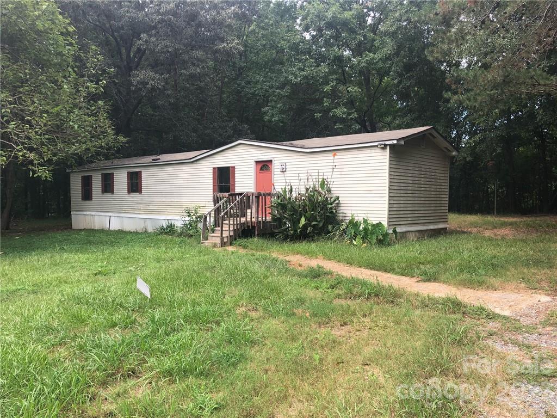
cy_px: 209
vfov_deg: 49.7
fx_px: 451
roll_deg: +0.7
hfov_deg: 63.4
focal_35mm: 28
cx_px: 278
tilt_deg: -1.5
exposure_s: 1/484
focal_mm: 4
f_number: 1.8
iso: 20
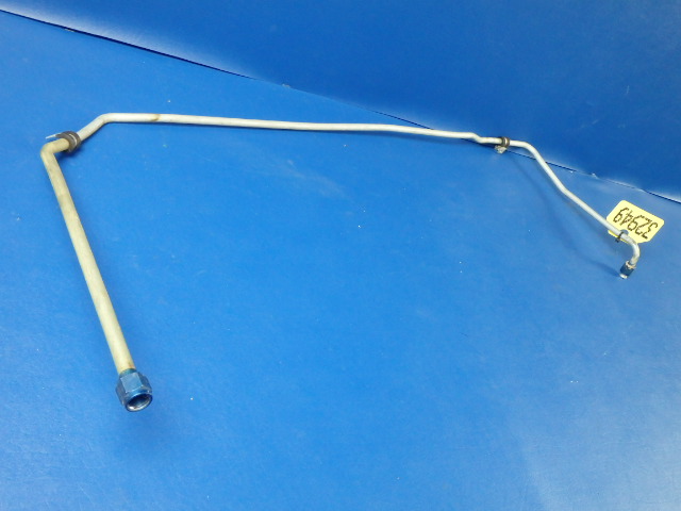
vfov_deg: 44.2
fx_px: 630
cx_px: 340
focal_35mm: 32
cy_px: 256
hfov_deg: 56.8
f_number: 4.2
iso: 640
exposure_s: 1/30
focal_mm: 5.7
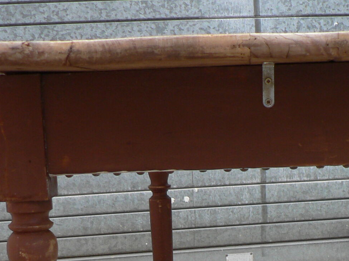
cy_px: 317
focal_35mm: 94
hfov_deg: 20.8
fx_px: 948
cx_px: 240
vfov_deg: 15.1
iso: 80
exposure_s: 1/250
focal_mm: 6
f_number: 2.8
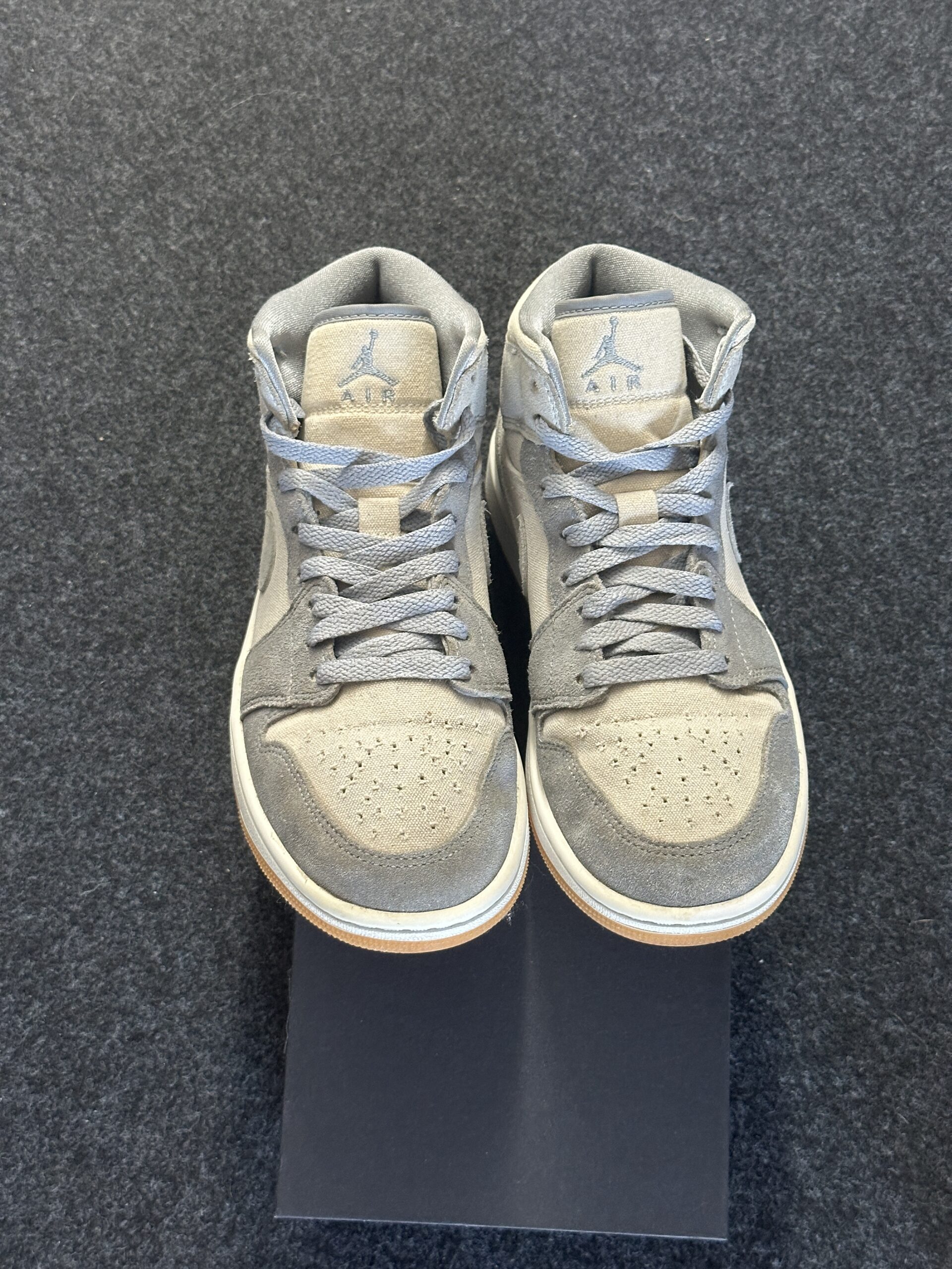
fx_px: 1760
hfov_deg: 30.3
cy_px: 634
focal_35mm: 48
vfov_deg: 39.7
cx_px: 476
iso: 320
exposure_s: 1/33
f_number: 1.78
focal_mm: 6.86
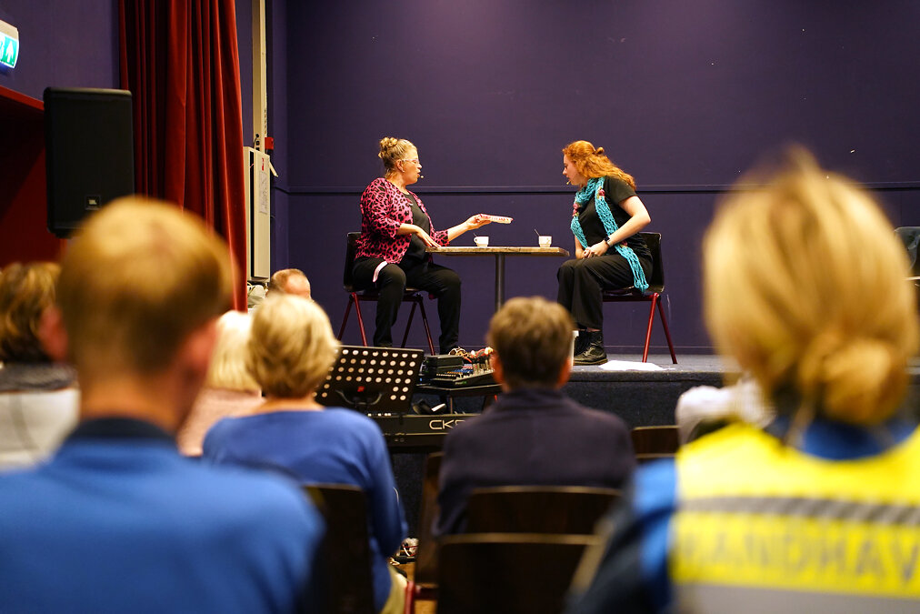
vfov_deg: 18.2
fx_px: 1917
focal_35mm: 75
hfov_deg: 27.0
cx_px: 460
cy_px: 307
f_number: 2.8
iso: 5000
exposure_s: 1/160
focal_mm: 75
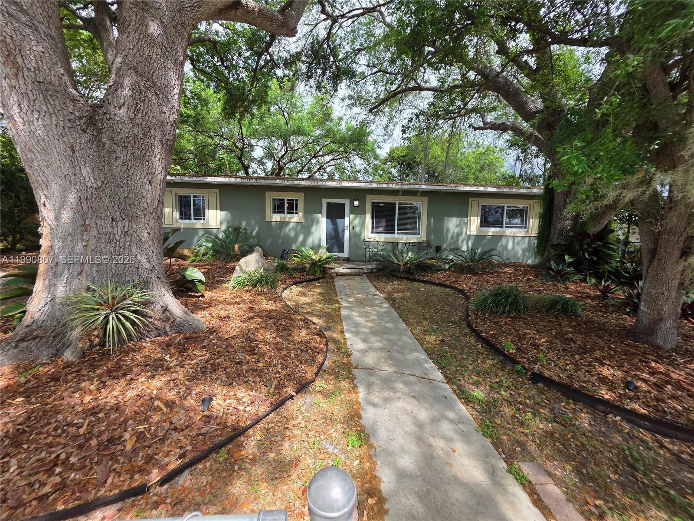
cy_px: 260
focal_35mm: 13
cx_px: 347
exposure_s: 1/523
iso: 40
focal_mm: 2.2
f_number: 1.9
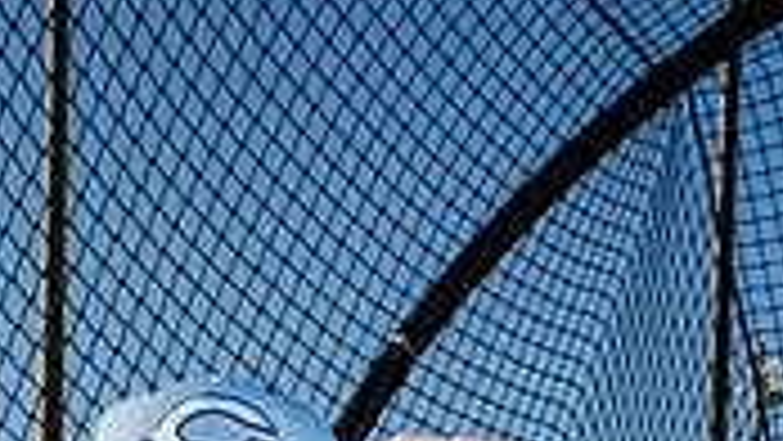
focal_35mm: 95
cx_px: 288
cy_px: 1008
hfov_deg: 22.4
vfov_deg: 11.0
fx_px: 1973
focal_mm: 35
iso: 64
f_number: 7.1
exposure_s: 1/250
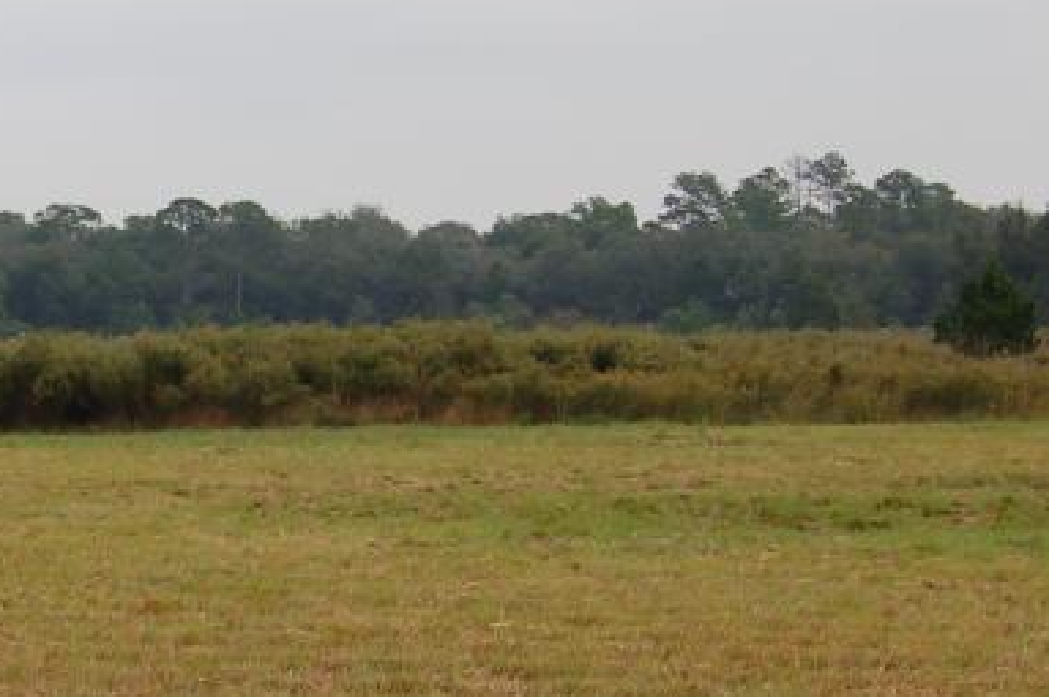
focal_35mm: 140
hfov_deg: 14.1
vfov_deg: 9.8
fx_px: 4074
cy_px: 474
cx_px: -325
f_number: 7.1
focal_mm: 28
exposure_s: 1/200
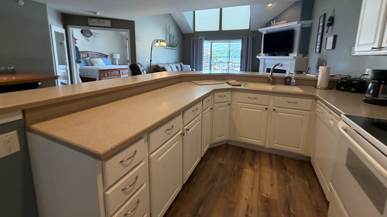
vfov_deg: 66.1
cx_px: 196
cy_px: 82
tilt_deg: -7.9
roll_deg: -1.8
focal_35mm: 16
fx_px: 164
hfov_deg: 99.4
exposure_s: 1/60
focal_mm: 2.22
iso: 160
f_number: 2.2
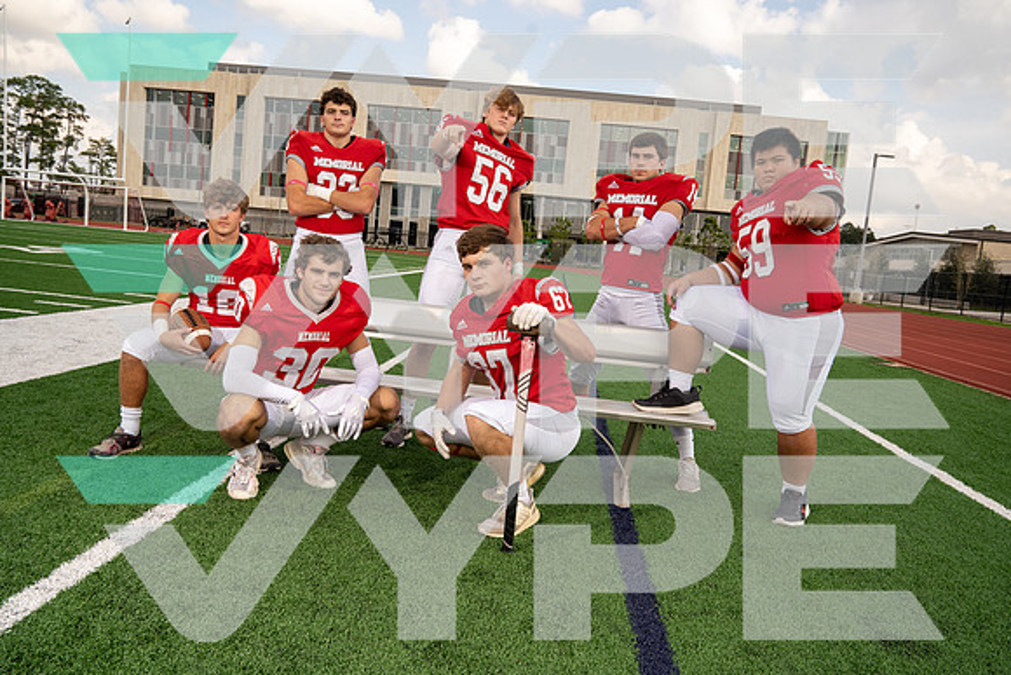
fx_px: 786
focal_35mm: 28
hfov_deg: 65.5
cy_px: 338
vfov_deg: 46.4
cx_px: 506
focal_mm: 28
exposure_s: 1/250
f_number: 8
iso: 200
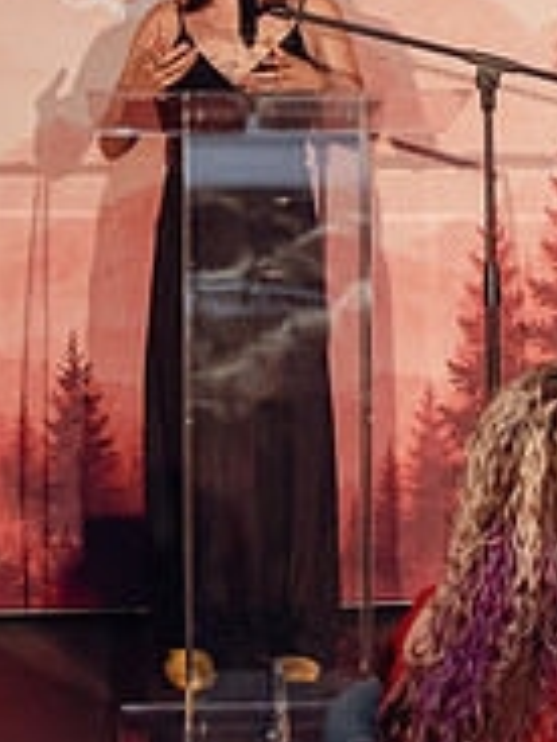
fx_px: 2060
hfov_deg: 15.4
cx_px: 336
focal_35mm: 96
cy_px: 50
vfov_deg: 20.0
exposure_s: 1/320
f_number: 4
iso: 3200
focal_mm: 27
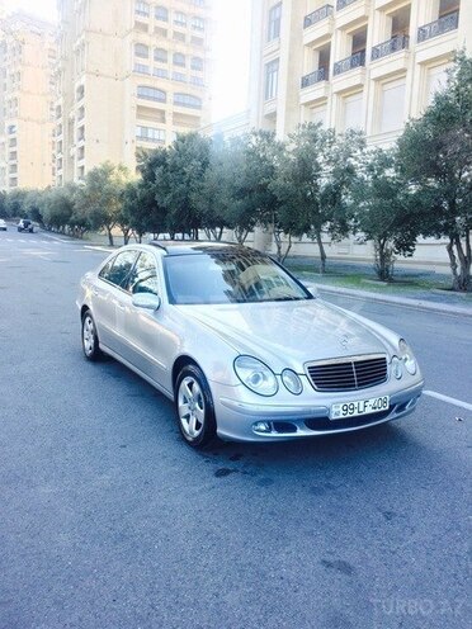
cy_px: 314
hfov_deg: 48.2
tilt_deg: -7.5
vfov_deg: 61.7
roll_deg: -1.0
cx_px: 236
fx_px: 527
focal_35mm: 29
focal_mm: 4.15
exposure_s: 1/159
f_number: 2.2
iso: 32
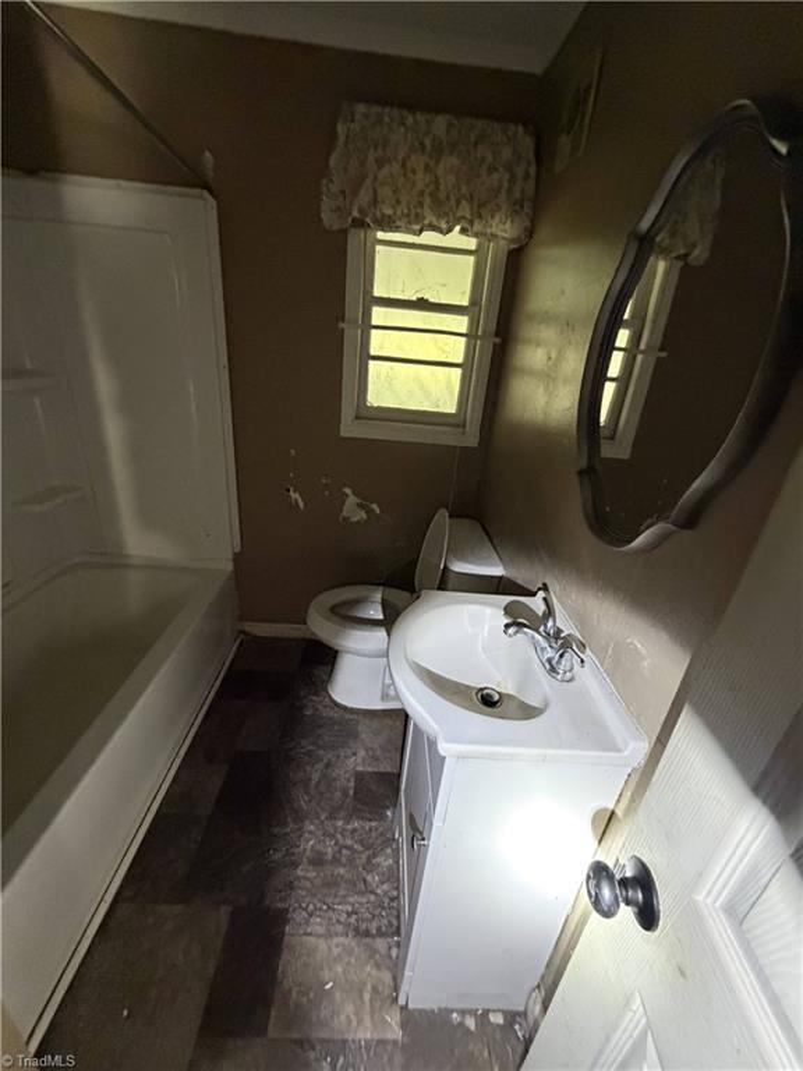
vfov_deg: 102.1
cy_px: 536
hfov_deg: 85.7
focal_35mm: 14
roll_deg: -7.6
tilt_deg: -25.3
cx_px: 402
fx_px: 433
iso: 800
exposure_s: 1/60
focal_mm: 2.22
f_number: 2.2
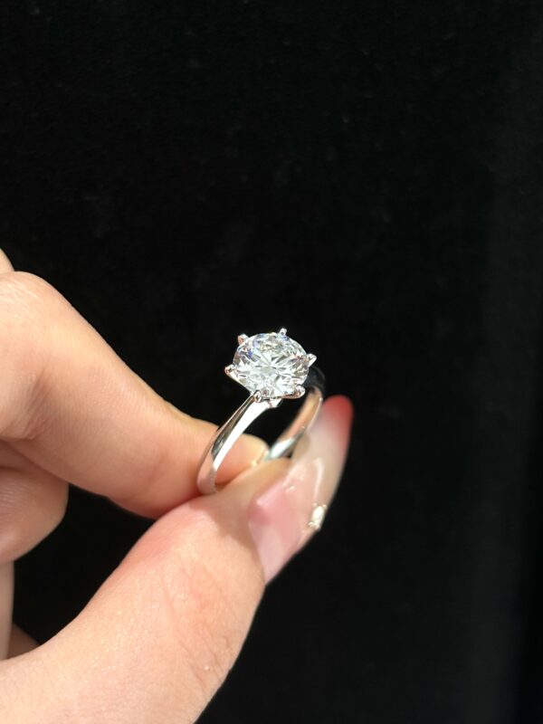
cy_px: 362
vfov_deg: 36.8
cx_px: 272
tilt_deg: -30.7
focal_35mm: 52
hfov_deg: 28.0
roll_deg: -1.7
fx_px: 1088
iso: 32
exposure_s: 1/211
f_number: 1.6
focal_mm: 5.96
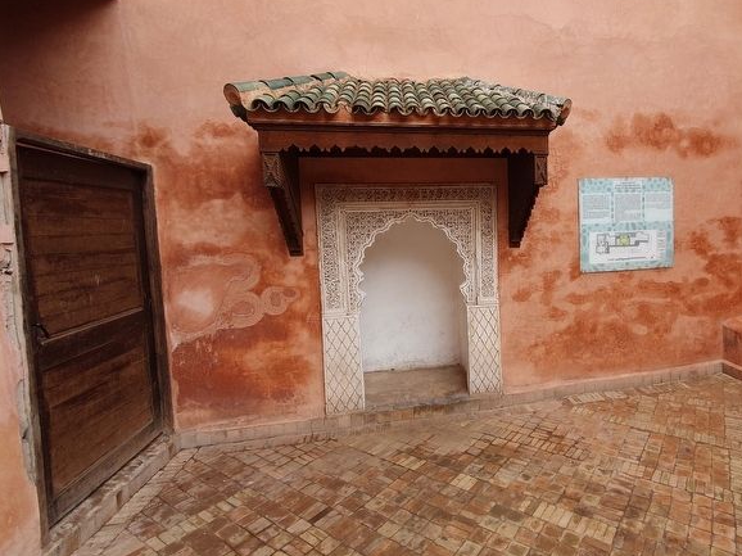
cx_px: 470
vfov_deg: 71.3
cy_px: 245
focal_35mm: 18
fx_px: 386
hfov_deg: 85.8
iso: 50
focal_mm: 1.8
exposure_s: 1/120
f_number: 2.2
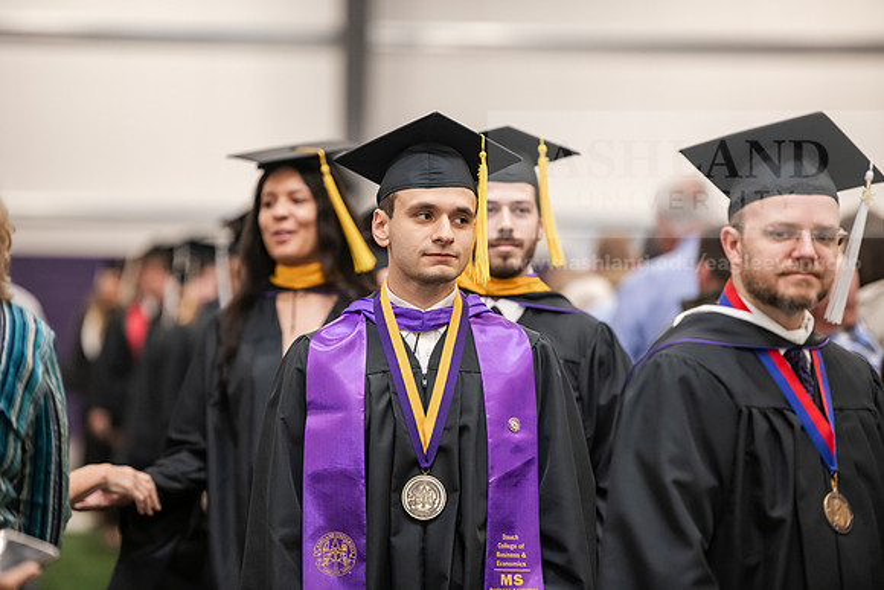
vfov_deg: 7.6
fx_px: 4421
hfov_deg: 11.4
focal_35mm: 180
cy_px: 295
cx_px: 442
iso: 2500
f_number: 3.2
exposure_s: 1/200
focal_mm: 180
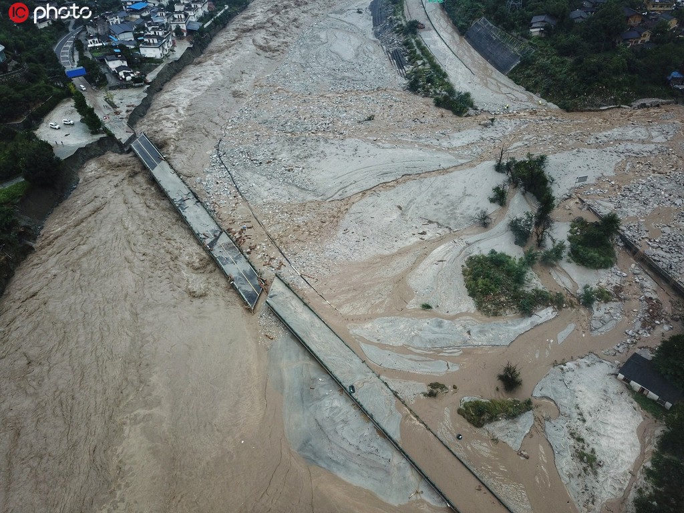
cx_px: 342
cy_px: 256
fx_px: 514
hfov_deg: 67.3
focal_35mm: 26
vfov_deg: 53.1
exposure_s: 1/391
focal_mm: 4.73
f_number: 2.2
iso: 100
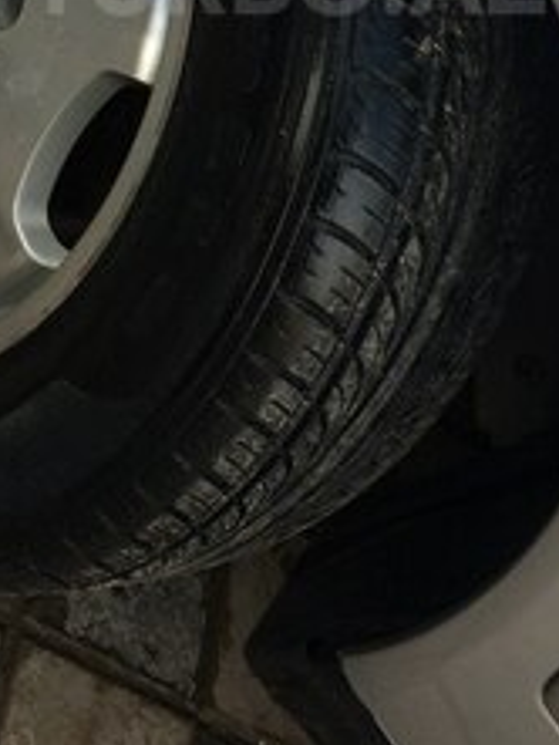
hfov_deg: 22.6
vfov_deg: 27.8
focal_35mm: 65
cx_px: 286
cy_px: -24
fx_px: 1398
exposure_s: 1/130
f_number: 2.2
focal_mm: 4.15
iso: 32
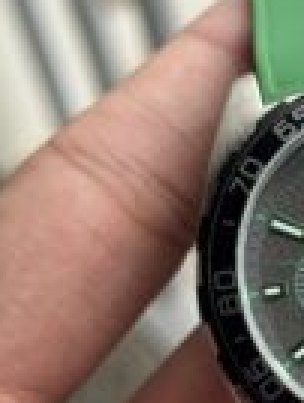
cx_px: 394
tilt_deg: -57.5
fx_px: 1669
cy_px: 391
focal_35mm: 143
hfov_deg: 10.2
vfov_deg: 13.6
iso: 64
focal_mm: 6.76
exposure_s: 1/252
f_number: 1.78
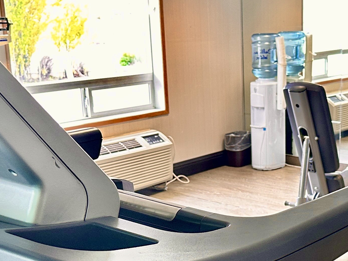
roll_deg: +0.9
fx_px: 704
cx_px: 253
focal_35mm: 70
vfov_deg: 20.8
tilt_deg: -15.5
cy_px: 207
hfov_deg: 27.5
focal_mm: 6.86
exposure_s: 1/60
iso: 200
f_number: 1.78
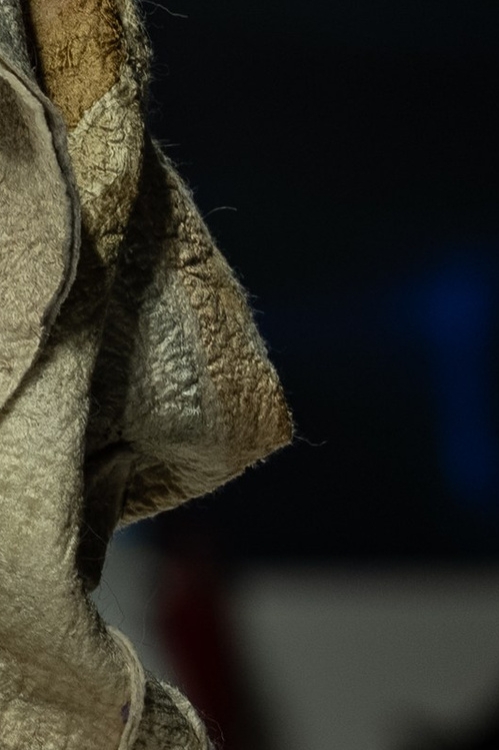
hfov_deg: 1.5
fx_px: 19032
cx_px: -728
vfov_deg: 2.3
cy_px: 46
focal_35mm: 915
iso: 200
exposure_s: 1/250
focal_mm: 178.4
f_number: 3.5
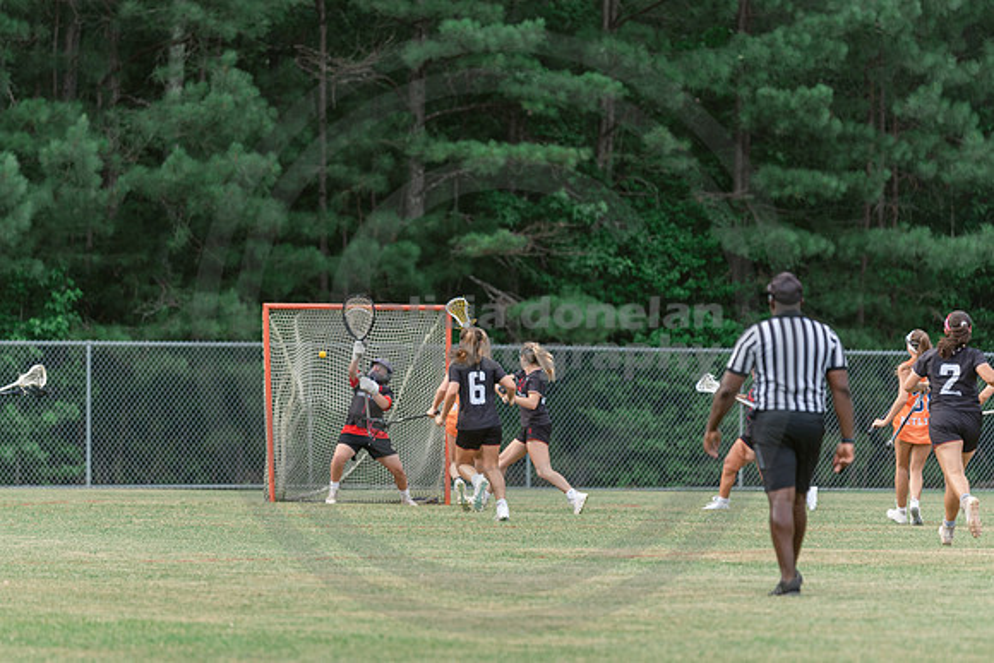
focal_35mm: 302
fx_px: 8333
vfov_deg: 4.6
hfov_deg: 6.8
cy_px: 289
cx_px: 500
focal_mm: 200
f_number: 2.8
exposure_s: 1/500
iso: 250
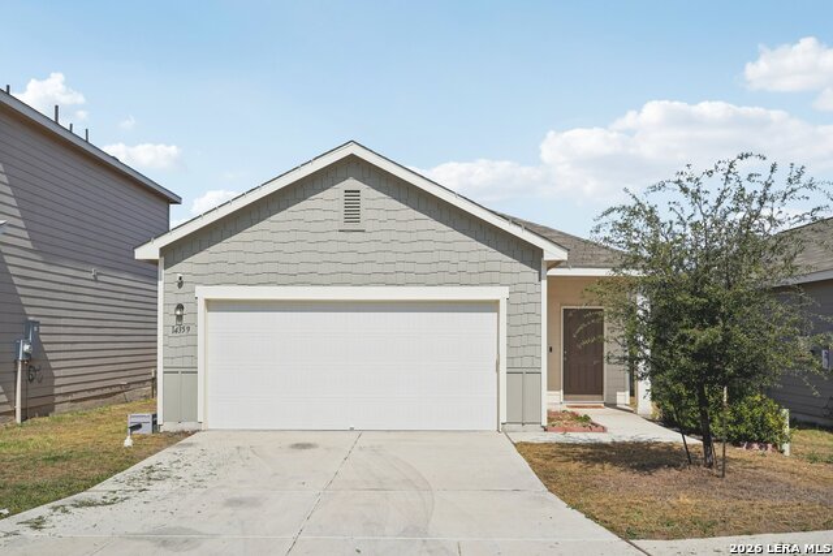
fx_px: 775
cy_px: 278
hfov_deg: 56.5
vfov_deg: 39.4
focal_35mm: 34
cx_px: 416
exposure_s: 1/800
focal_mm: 33.5
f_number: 8
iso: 100
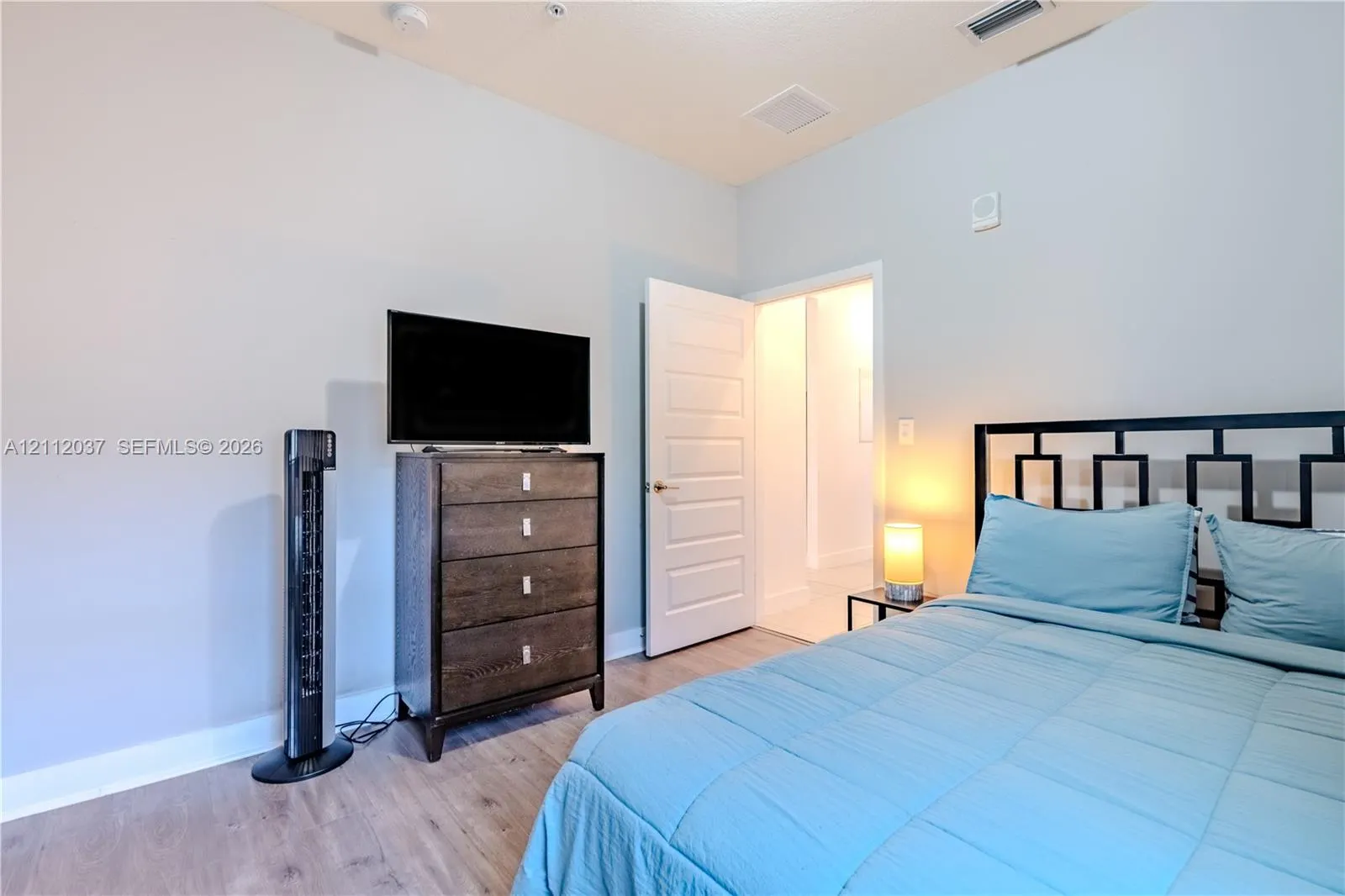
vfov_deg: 73.7
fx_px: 598
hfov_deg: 96.7
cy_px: 448
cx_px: 672
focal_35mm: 16
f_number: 8
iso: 1600
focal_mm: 16
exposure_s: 1/320
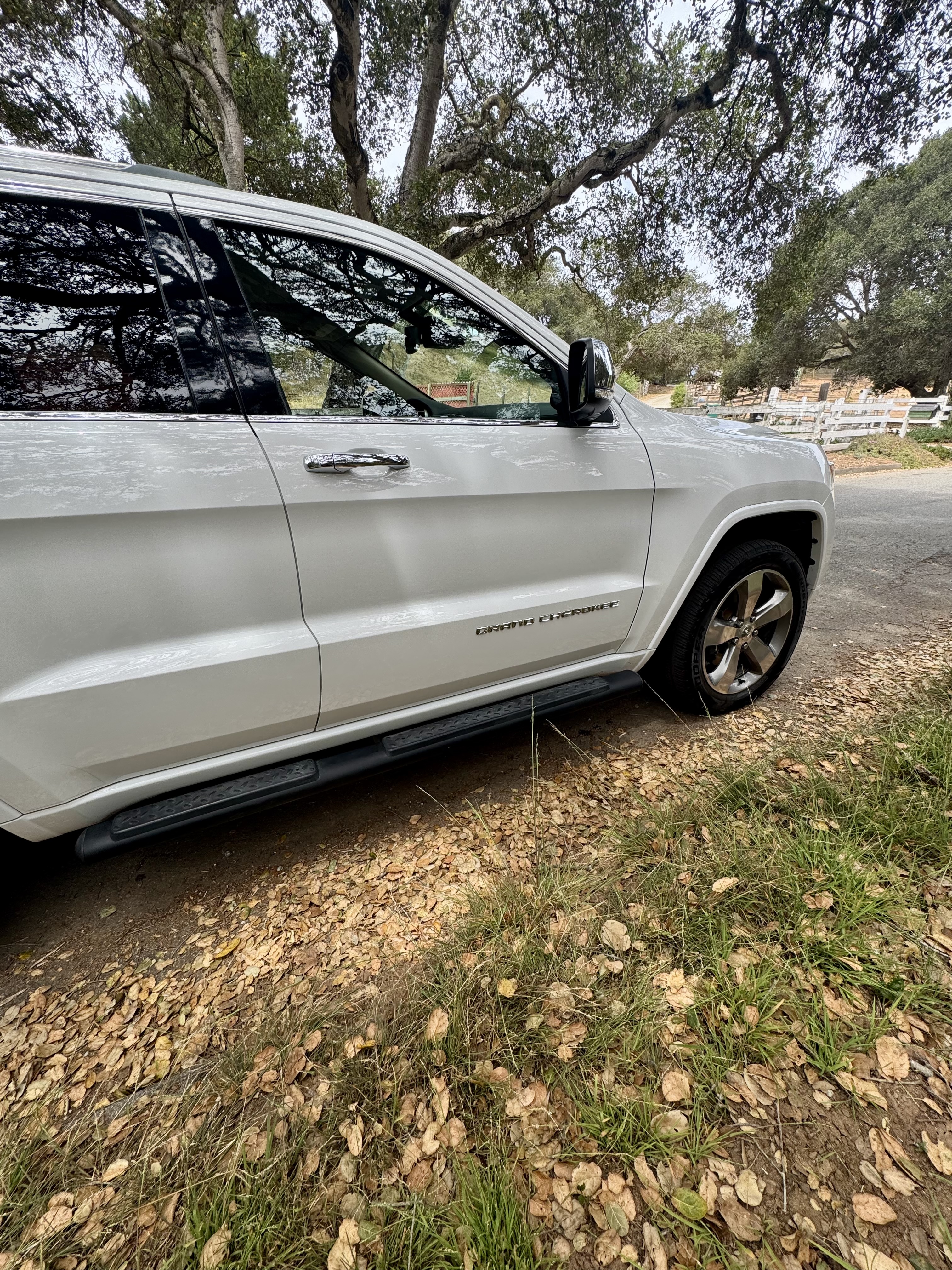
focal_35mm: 14
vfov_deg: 102.1
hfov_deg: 85.7
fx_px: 513
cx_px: 476
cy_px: 635
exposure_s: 1/425
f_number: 2.2
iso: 40
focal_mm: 2.22
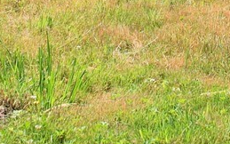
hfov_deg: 14.2
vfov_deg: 8.3
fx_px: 922
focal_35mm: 147
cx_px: 120
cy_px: -190
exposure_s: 1/1600
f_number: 2.8
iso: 100
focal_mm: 8.38
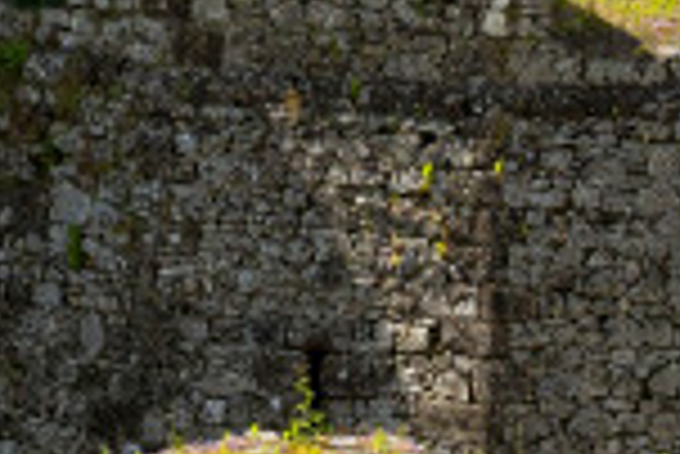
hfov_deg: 10.8
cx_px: 279
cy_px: -634
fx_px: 3592
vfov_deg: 6.9
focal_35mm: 190
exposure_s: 1/500
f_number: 5.6
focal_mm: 28
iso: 500
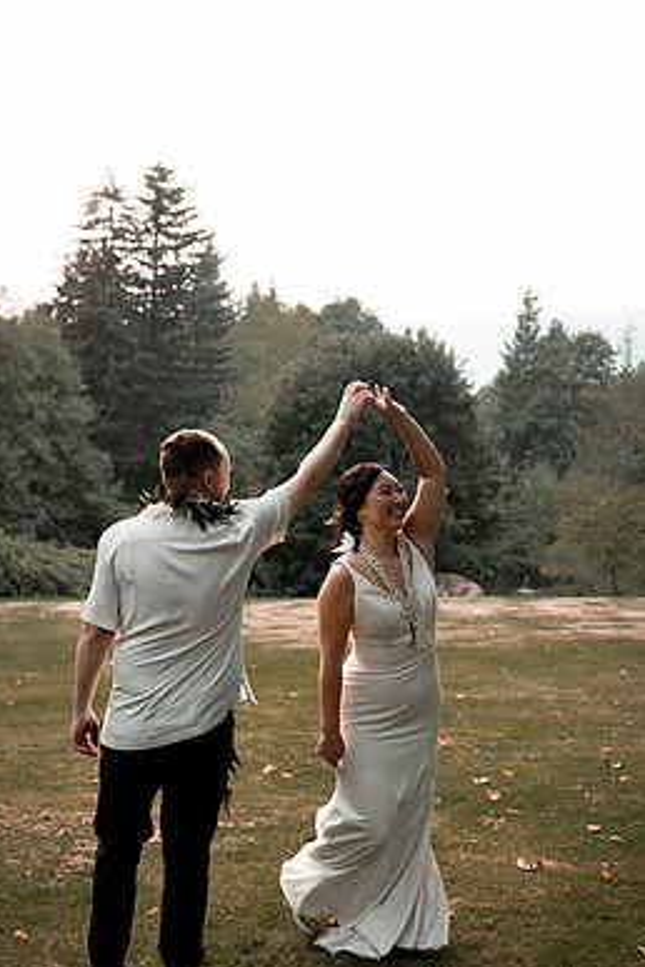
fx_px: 1156
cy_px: 507
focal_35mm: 43
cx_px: 272
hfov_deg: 31.1
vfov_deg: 45.4
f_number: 2.8
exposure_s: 1/2000
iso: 1250
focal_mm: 37
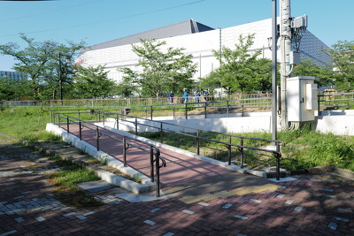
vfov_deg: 46.4
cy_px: 118
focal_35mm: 28
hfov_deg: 65.5
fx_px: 275
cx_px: 177
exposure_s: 1/400
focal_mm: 28
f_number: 4.5
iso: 100
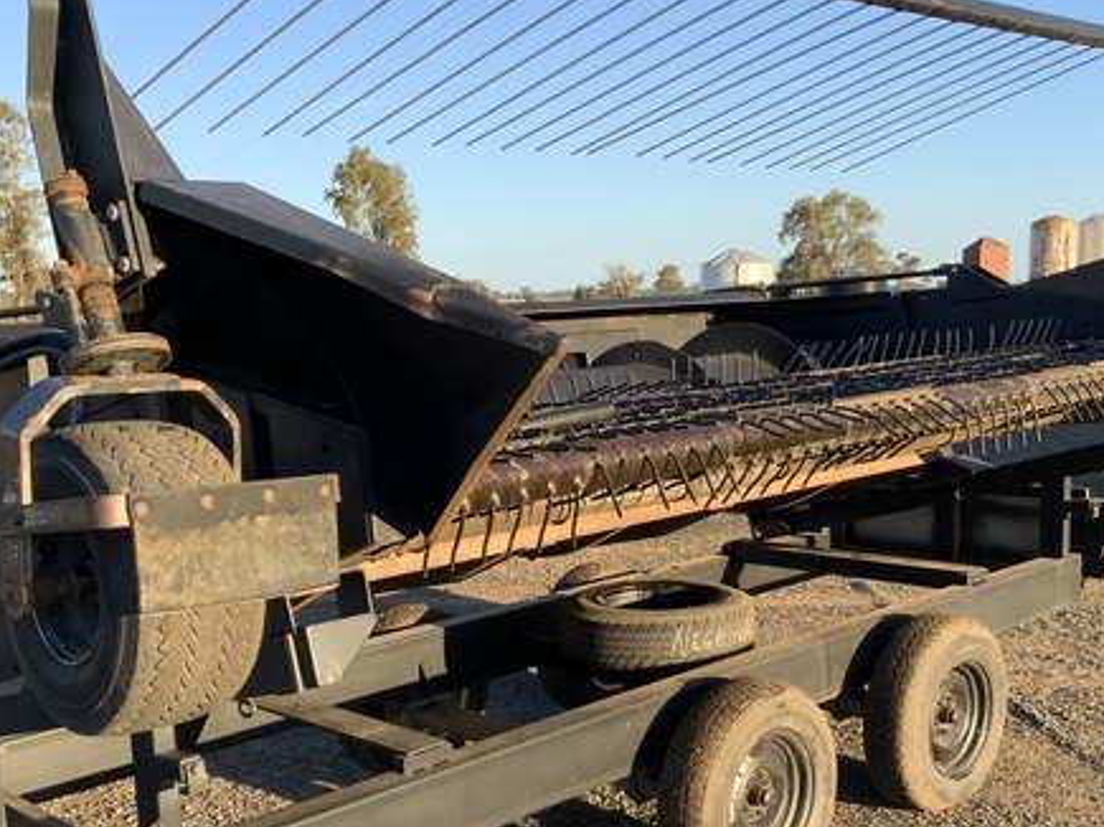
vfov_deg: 32.6
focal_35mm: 44
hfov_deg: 42.9
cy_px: 542
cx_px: 530
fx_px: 1403
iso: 16
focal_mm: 3
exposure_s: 1/556
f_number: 1.8
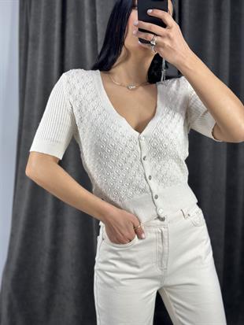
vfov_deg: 39.6
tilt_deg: -33.2
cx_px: 122
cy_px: 162
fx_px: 451
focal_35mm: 48
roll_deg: +2.0
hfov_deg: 30.3
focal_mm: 6.86
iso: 80
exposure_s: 1/100
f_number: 1.78
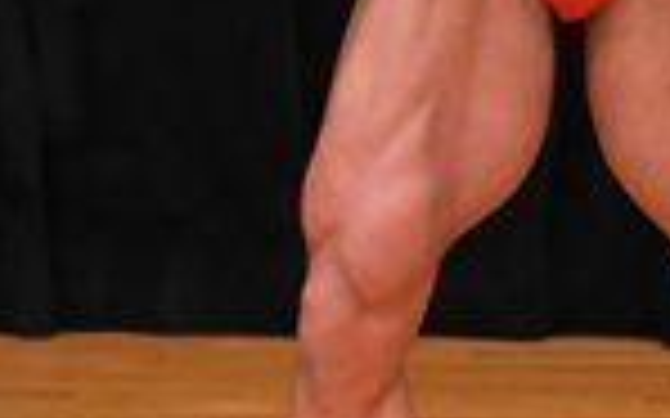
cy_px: -189
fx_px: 26047
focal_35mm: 1427
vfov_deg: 0.9
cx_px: 713
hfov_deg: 1.5
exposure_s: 1/400
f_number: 5.6
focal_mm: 180
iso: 3200
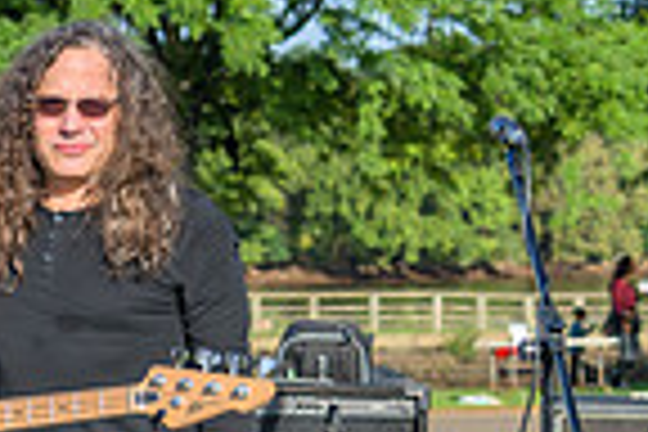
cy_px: 376
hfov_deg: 10.8
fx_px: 3186
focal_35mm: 177
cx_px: -540
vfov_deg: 7.7
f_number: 4
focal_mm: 44
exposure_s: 1/200
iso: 64
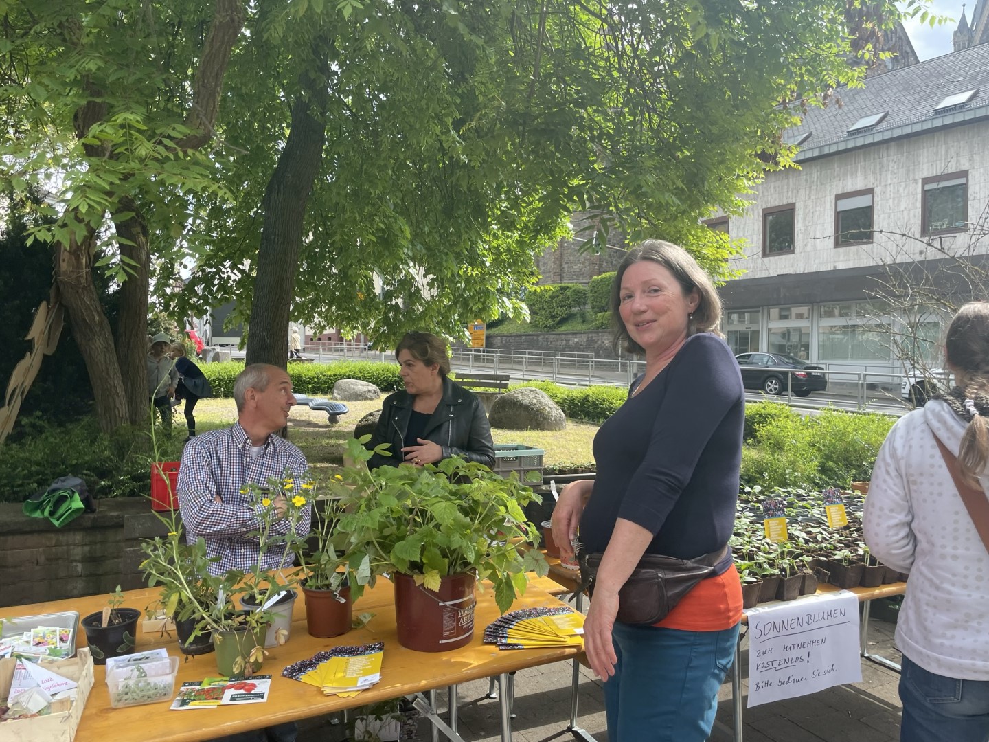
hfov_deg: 67.3
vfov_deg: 53.1
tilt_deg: -4.2
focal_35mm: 26
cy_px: 371
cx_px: 494
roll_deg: +1.4
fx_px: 743
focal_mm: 4.2
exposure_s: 1/895
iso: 32
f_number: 1.6
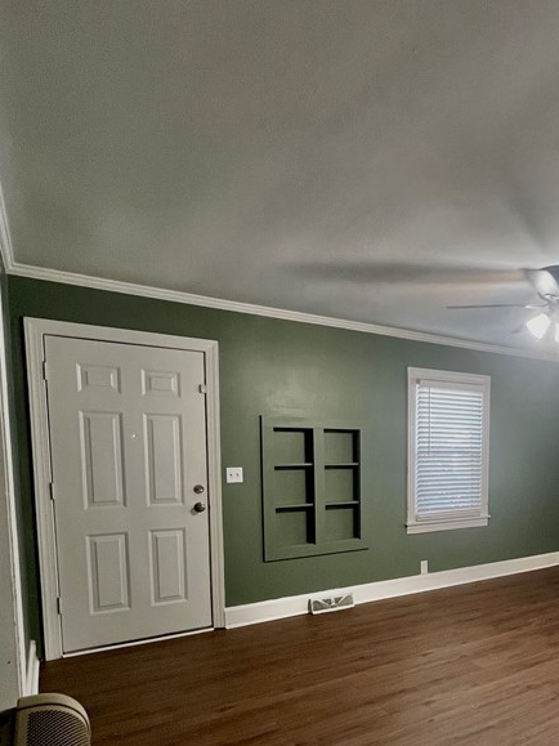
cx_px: 460
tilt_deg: -4.9
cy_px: 495
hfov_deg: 54.2
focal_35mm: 23
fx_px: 495
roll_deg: +0.8
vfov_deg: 71.8
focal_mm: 1.57
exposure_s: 1/60
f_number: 1.8
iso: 250
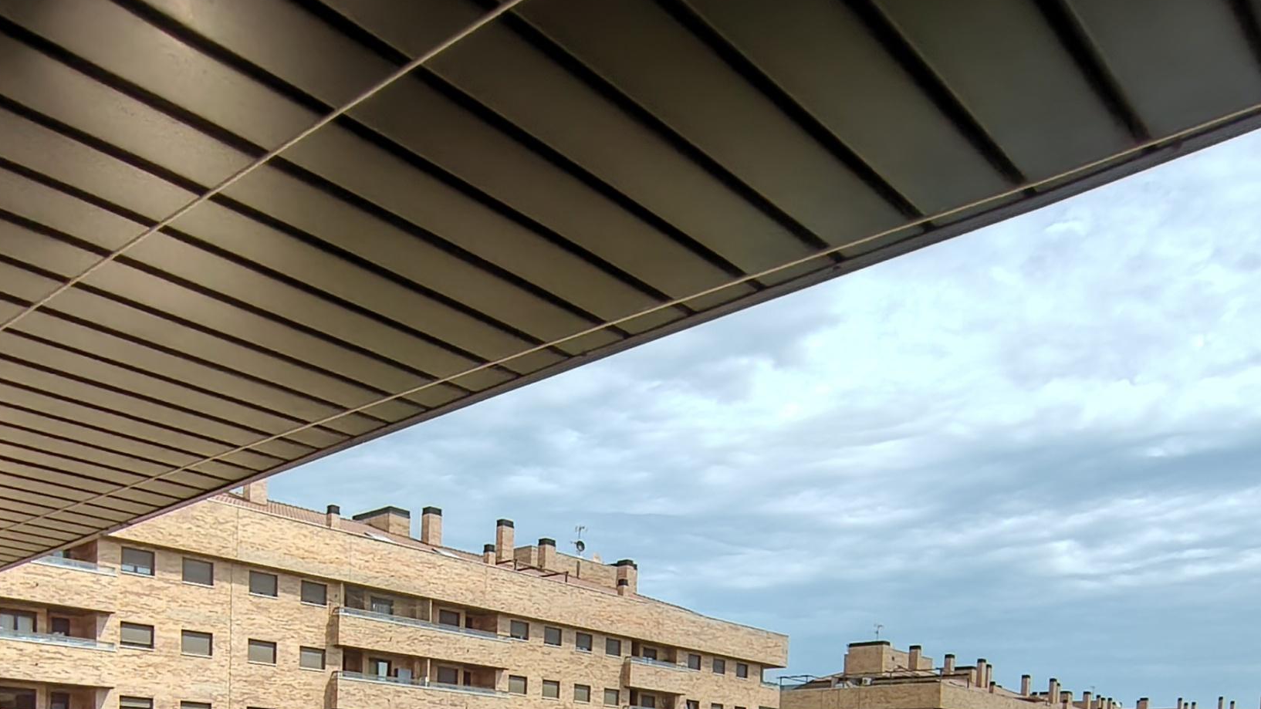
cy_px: 856
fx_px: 1003
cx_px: 479
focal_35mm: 30
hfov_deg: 63.5
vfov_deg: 32.1
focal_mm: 1.64
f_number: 2.2
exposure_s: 1/1282
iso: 104
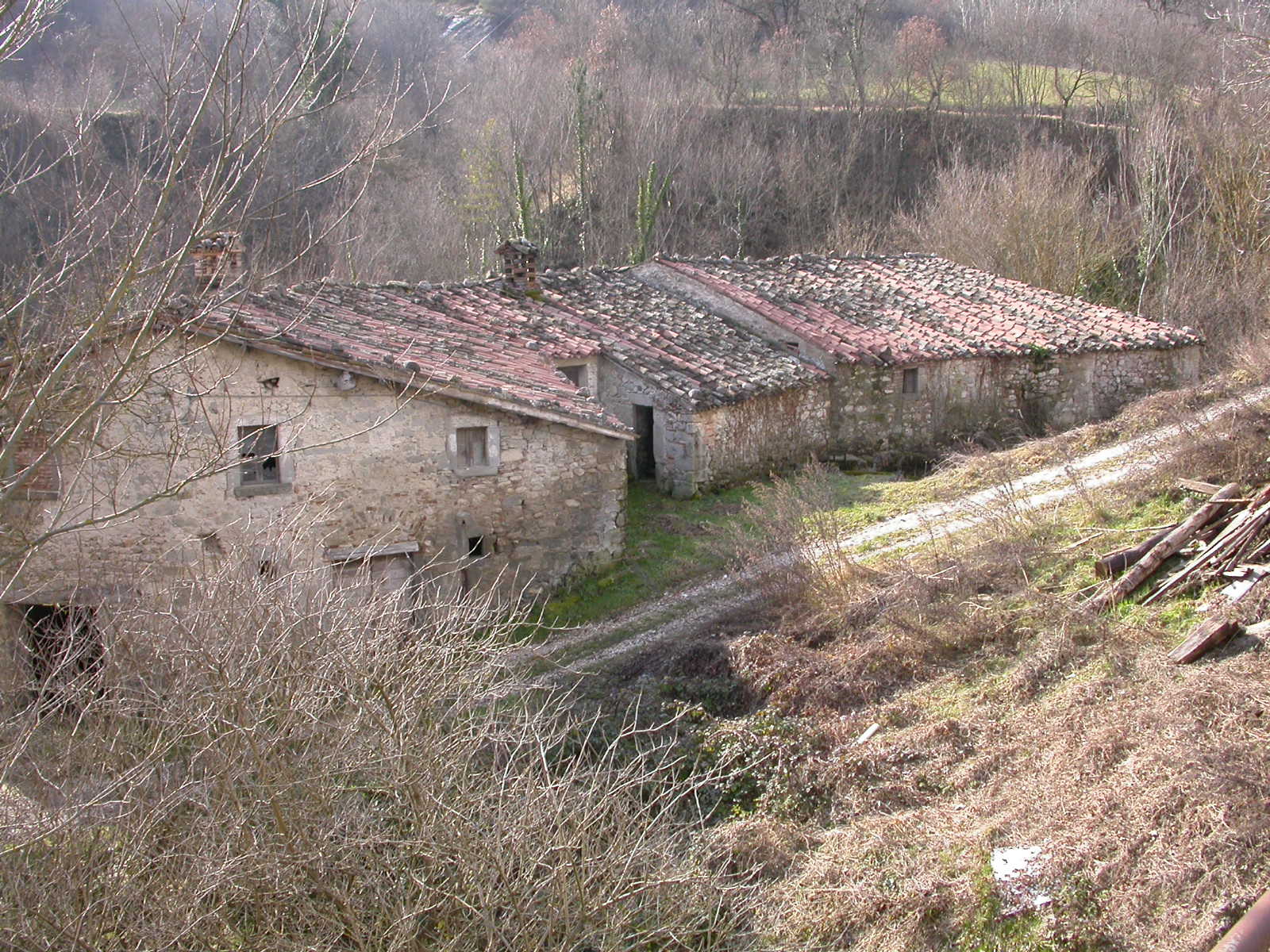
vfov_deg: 37.7
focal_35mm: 38
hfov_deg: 49.0
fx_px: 1394
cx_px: 635
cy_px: 476
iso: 100
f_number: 5.3
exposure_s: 1/157
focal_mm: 7.85
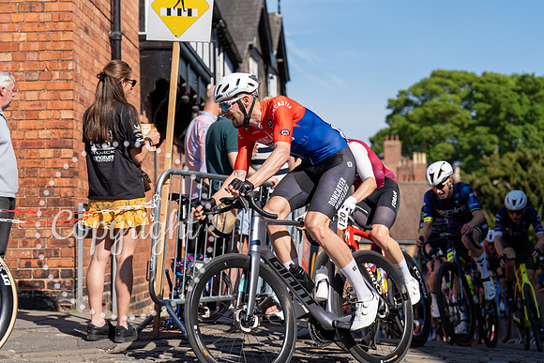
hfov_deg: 28.8
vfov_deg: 19.5
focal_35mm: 70
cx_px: 272
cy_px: 182
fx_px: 1058
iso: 100
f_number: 3.5
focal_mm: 70
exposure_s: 1/1000
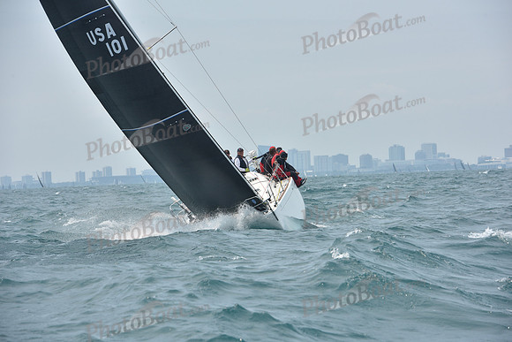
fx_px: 2703
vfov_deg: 7.2
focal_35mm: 190
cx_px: 256
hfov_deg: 10.8
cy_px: 171
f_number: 11
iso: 250
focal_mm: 190
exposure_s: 1/800
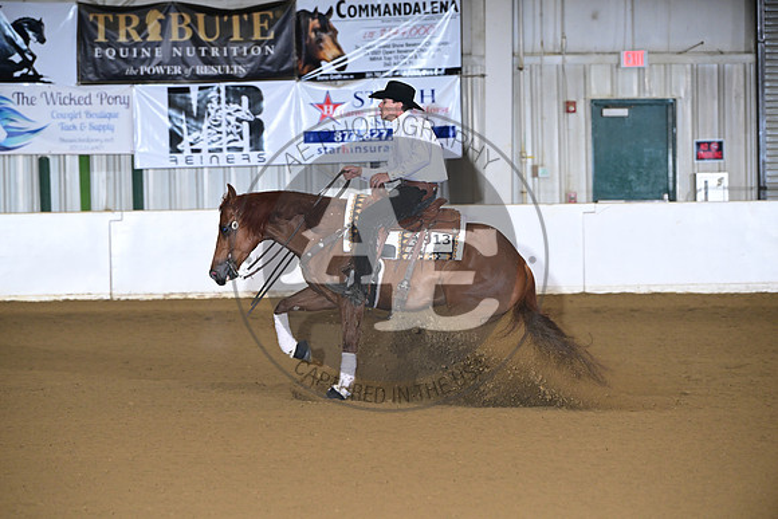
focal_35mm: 200
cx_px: 389
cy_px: 260
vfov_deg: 6.9
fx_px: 4323
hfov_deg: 10.3
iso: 2500
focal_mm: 200
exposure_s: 1/200
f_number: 4.5
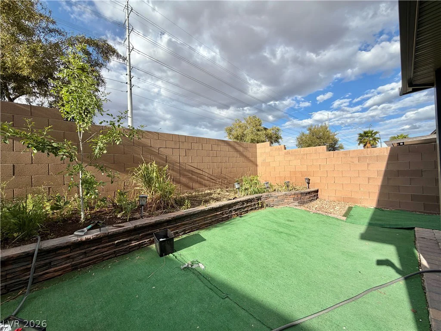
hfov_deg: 102.1
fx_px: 178
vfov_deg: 85.7
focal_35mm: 14
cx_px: 220
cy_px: 166
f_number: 2.2
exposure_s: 1/770
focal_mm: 2.22
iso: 20
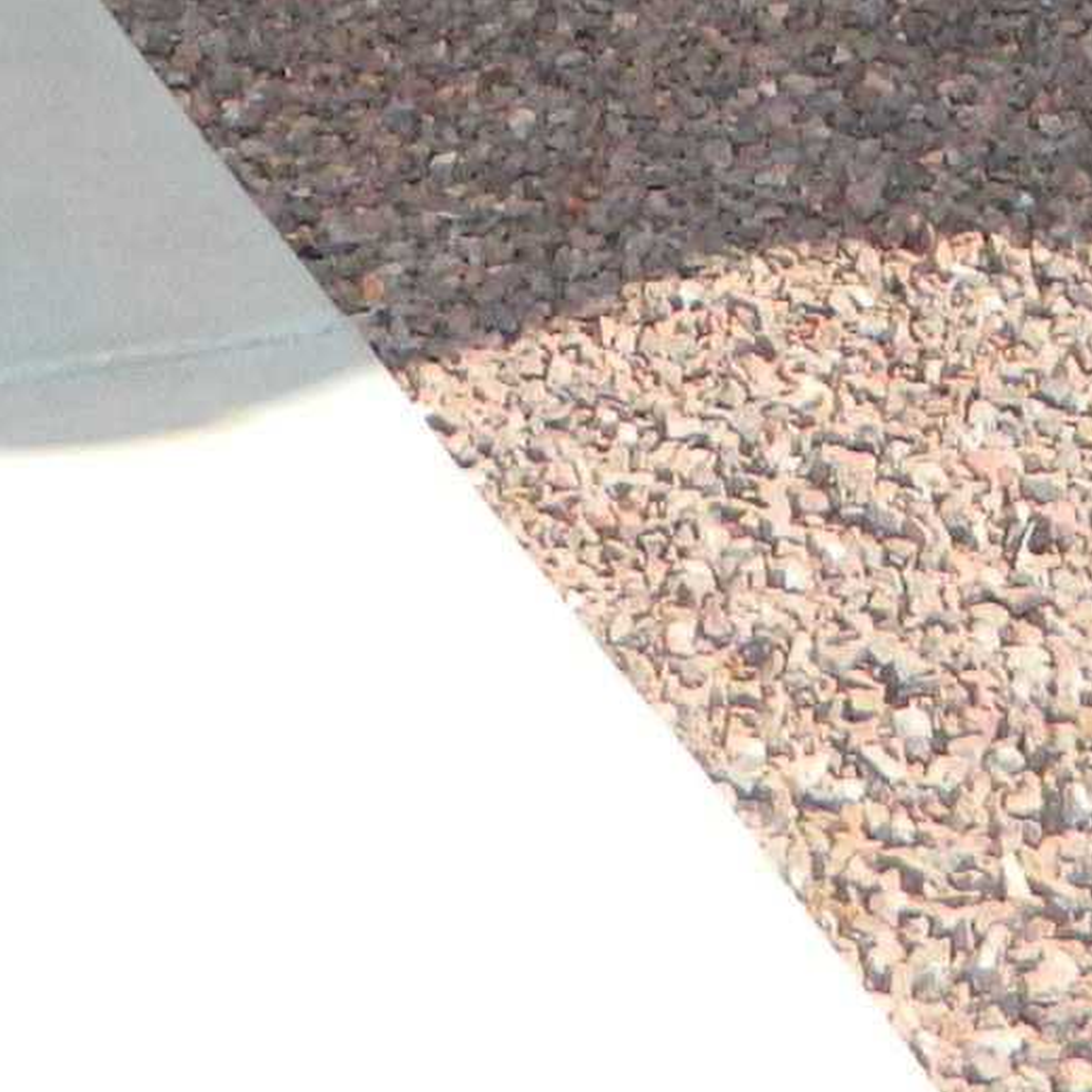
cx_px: 1033
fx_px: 4568
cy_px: -1140
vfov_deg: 12.0
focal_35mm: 128
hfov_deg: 13.5
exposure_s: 1/800
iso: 110
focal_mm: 4.5
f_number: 3.1
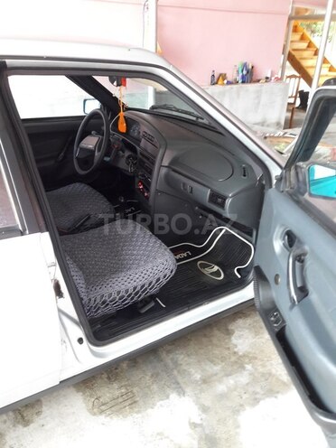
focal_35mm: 28
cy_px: 224
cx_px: 168
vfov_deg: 63.4
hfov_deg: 49.7
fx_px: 362
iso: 160
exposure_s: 1/25
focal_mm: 3.7
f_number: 1.9
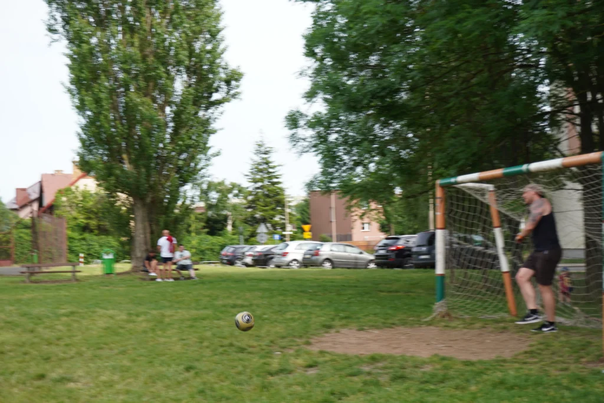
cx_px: 302
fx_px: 1032
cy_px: 202
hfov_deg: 32.6
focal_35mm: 62
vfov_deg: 22.1
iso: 100
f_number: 5.6
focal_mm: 41
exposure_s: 1/160
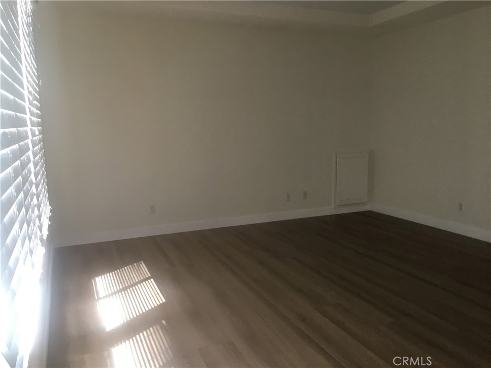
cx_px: 246
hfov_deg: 61.7
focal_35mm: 29
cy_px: 184
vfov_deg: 48.2
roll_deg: +0.7
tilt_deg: -10.3
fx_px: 411
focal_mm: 4.15
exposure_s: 1/30
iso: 25
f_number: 2.2
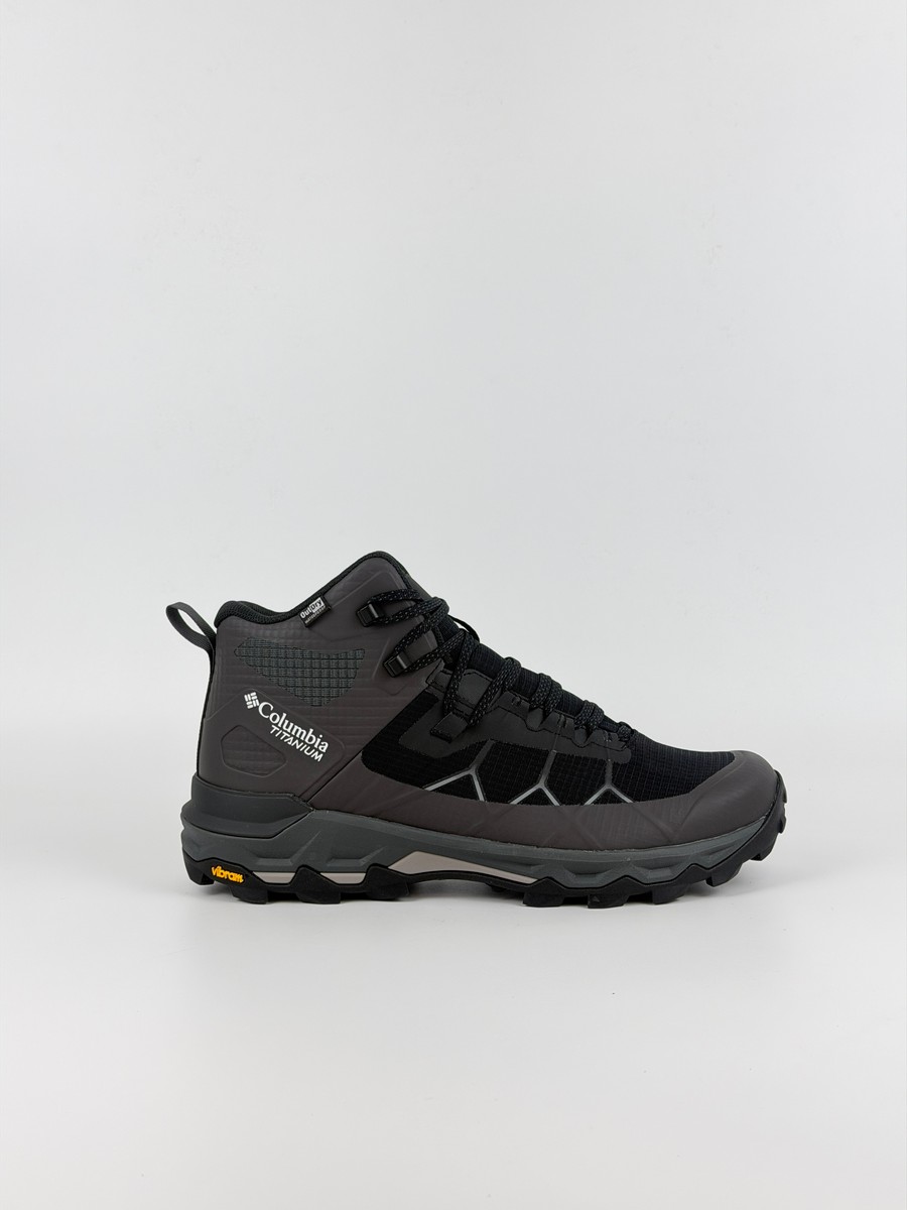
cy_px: 605
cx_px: 454
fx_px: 1677
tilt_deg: -4.2
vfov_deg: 39.7
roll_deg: +0.5
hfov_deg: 30.3
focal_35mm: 48
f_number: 1.78
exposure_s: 1/139
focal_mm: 6.76
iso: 50
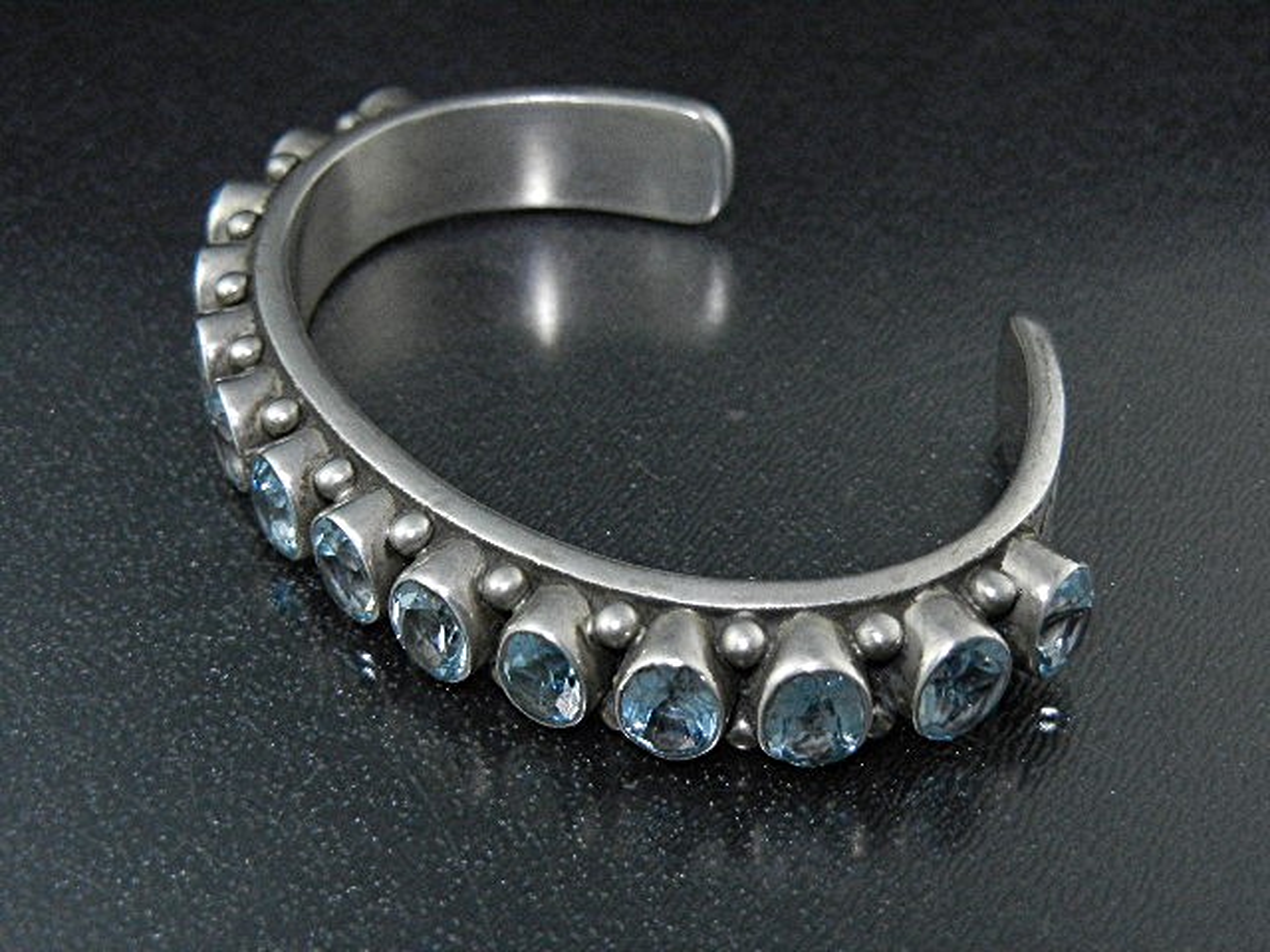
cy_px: 476
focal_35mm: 59
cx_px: 635
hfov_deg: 32.7
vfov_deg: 24.8
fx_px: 2165
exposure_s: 1/30
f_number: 8
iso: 800
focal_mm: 10.6
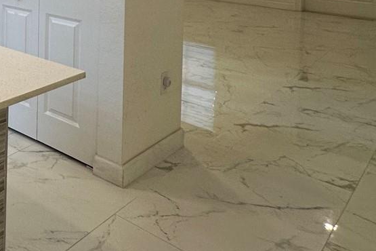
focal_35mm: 42
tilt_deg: -1.6
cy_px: -67
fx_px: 439
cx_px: -133
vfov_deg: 27.2
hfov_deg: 32.3
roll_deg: -0.2
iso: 125
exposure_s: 1/120
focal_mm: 2.22
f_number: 2.2
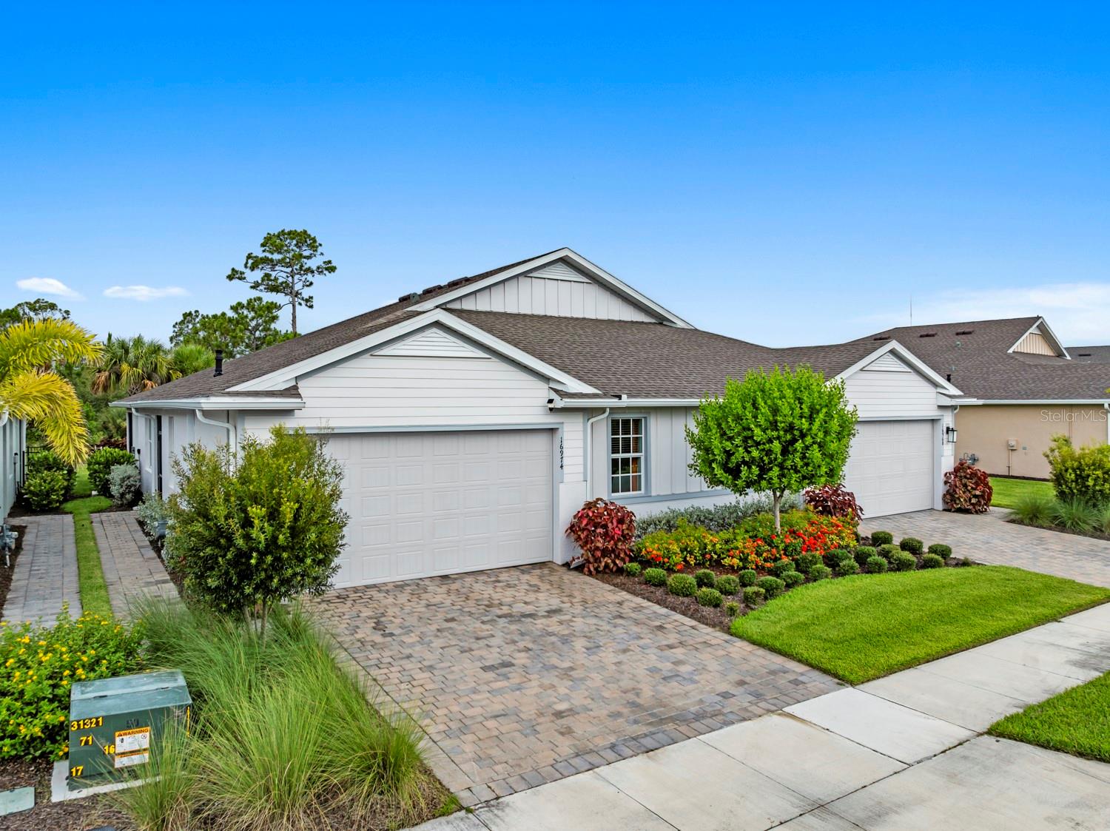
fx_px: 769
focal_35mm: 24
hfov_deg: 71.6
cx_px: 555
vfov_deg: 56.8
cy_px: 416
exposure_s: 1/500
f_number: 2.8
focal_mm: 12.29
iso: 140
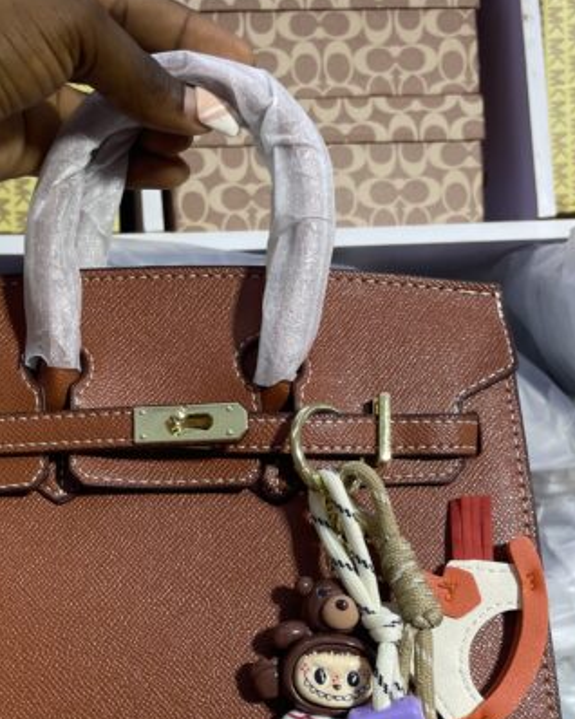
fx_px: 1086
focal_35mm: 51
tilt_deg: -1.8
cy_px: 482
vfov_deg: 36.3
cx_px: 165
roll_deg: +4.4
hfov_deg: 29.3
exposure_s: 1/114
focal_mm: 4.2
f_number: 1.6
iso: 32
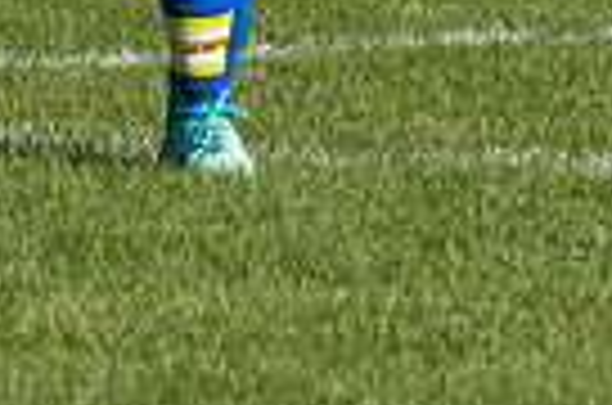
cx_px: 202
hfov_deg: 1.6
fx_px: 21760
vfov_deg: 1.1
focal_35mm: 1283
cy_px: -382
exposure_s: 1/1600
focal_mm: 200
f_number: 5.6
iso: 250
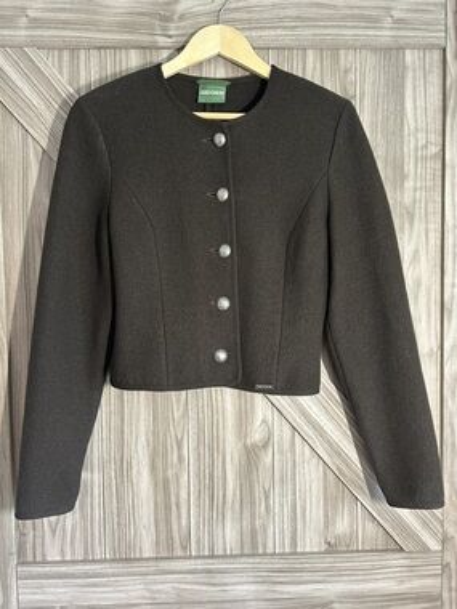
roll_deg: +0.8
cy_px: 304
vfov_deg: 67.3
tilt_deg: -4.1
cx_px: 228
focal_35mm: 26
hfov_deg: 53.1
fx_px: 458
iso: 200
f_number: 1.5
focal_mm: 5.7
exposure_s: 1/60
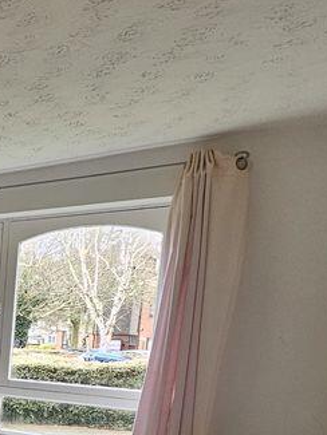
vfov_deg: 42.8
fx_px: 516
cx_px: -319
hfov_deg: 19.7
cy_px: 371
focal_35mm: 41
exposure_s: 1/100
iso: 80
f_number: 2.2
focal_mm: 2.2
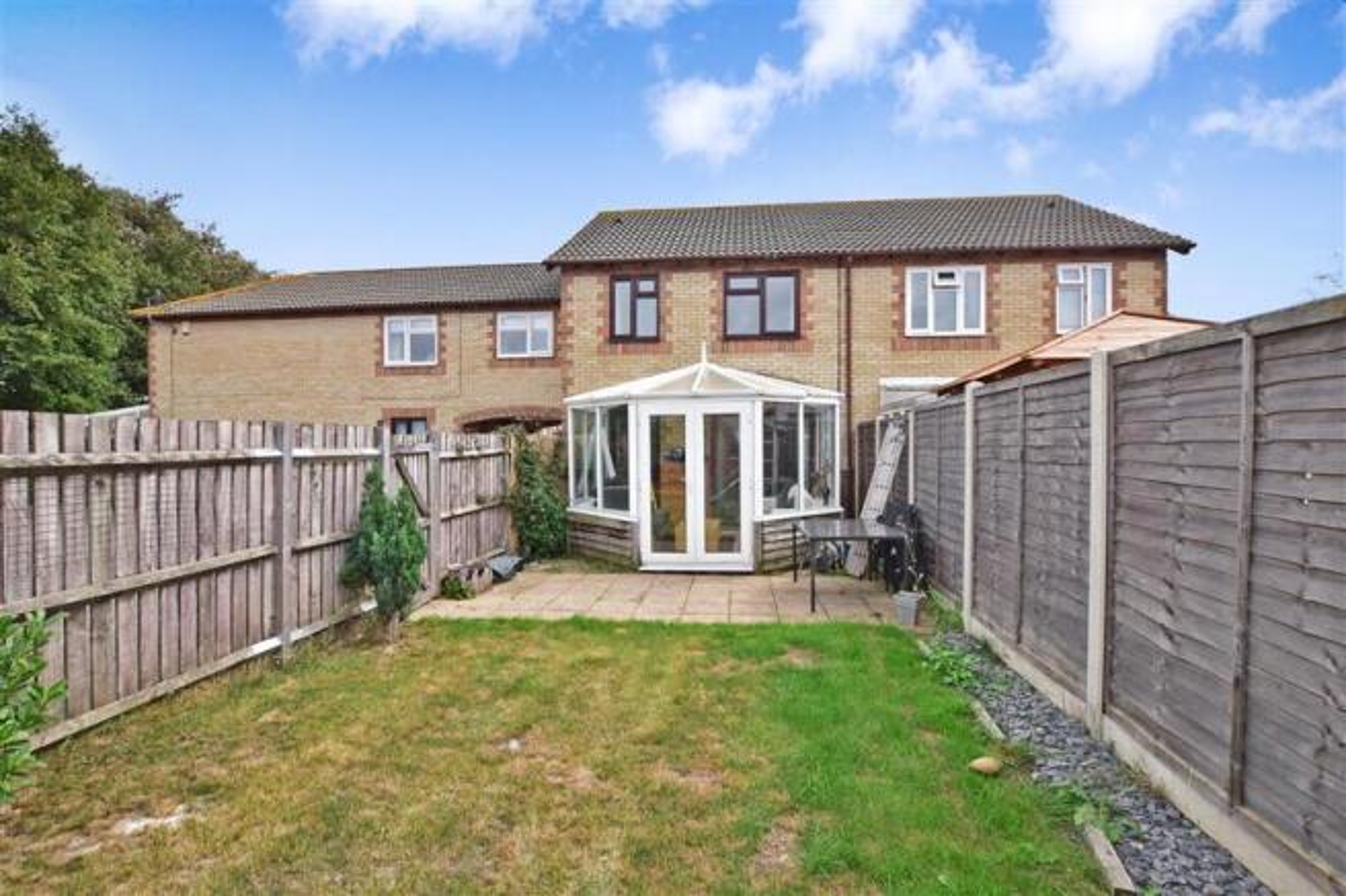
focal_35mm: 15
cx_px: 673
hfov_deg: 100.4
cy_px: 448
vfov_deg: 77.3
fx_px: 561
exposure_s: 1/200
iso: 400
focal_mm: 10
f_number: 10
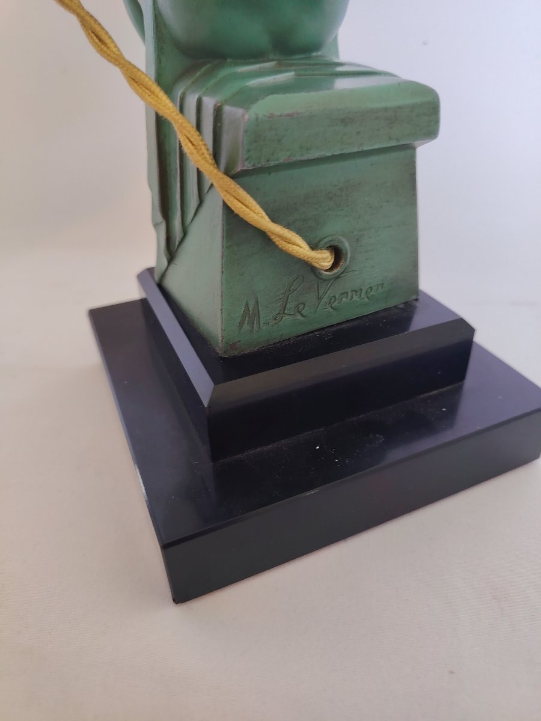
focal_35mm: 24
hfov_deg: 56.8
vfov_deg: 71.6
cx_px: 270
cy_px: 360
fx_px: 500
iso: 591
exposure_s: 1/50
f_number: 1.75
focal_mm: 5.25
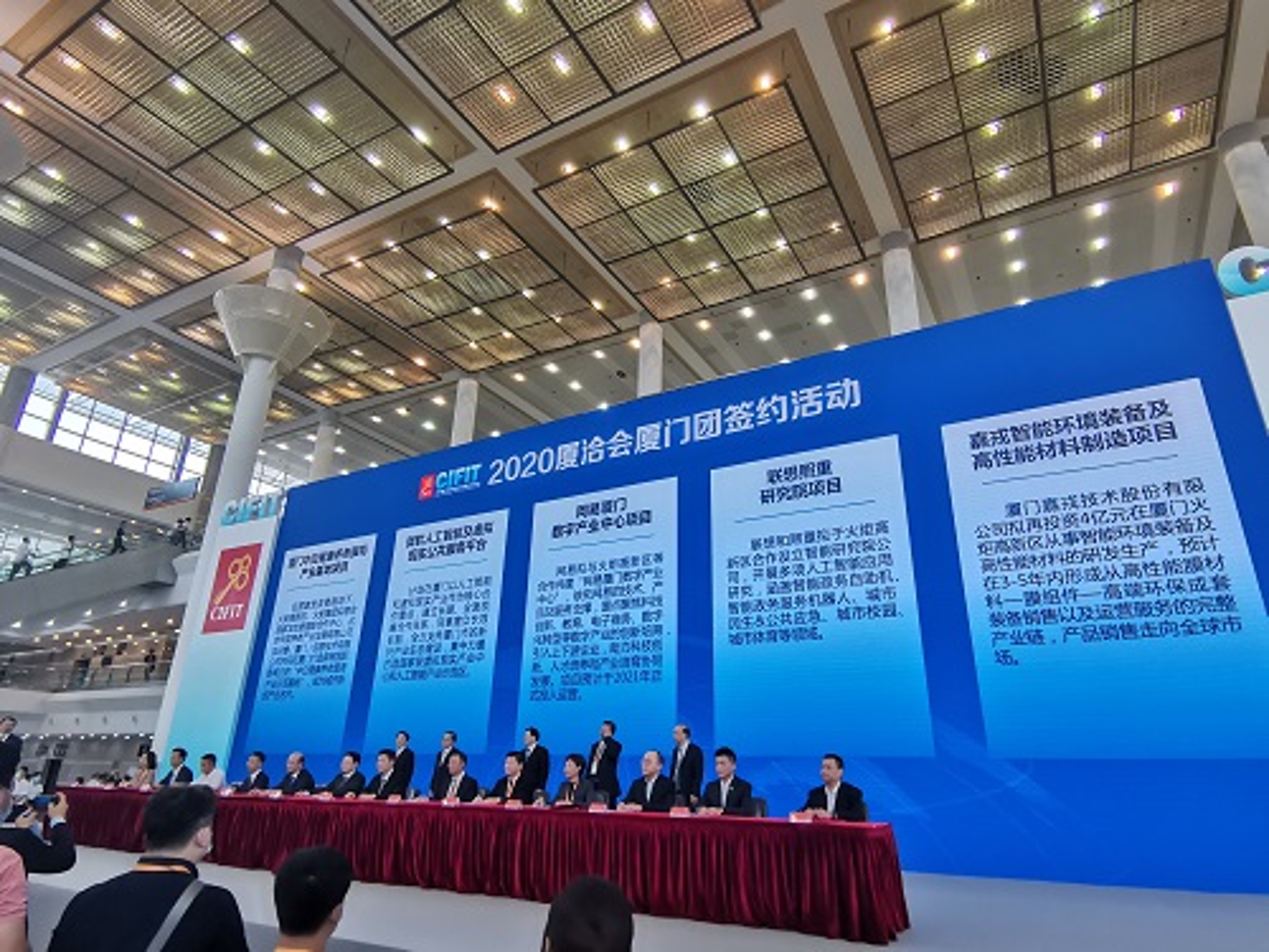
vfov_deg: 66.0
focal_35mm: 20
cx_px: 634
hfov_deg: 81.7
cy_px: 476
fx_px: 733
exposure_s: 1/120
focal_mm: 2.26
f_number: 2.2
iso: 64
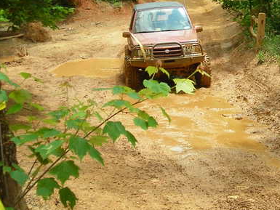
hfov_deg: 24.5
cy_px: 47
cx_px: 195
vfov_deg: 18.5
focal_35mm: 79
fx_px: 639
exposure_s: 1/395
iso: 100
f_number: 3.2
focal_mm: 6.3
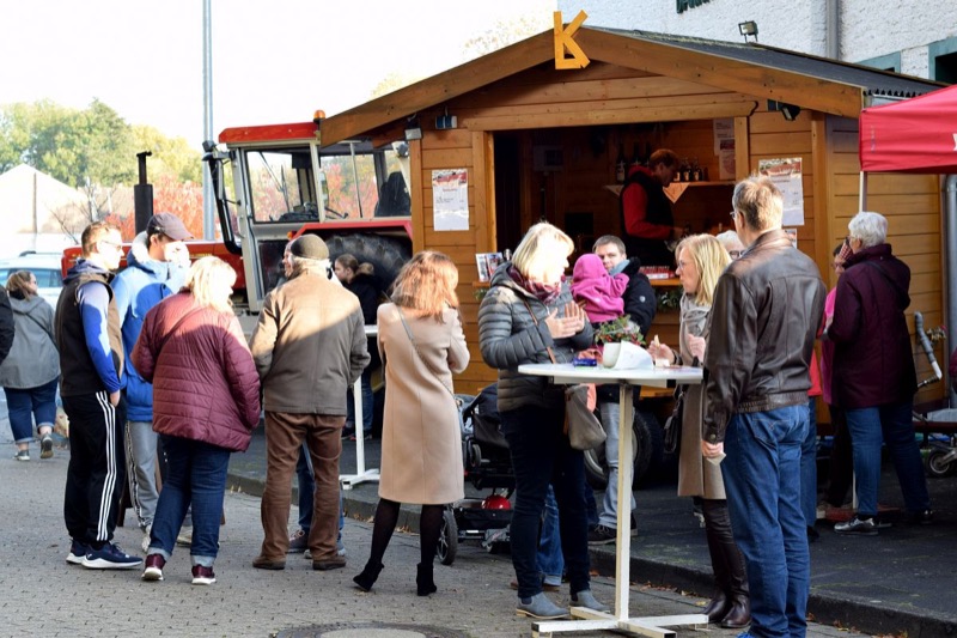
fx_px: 1993
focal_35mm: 75
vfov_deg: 18.2
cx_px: 478
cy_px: 319
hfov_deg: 27.0
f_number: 6.3
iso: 400
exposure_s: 1/125
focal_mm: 50
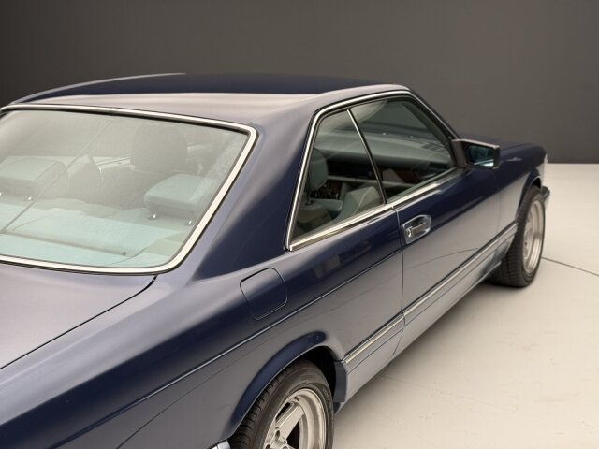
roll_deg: +0.3
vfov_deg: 30.3
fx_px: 831
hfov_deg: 39.7
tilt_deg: -16.0
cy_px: 224
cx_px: 300
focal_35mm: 48
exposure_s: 1/49
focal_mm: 6.76
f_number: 1.78
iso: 80
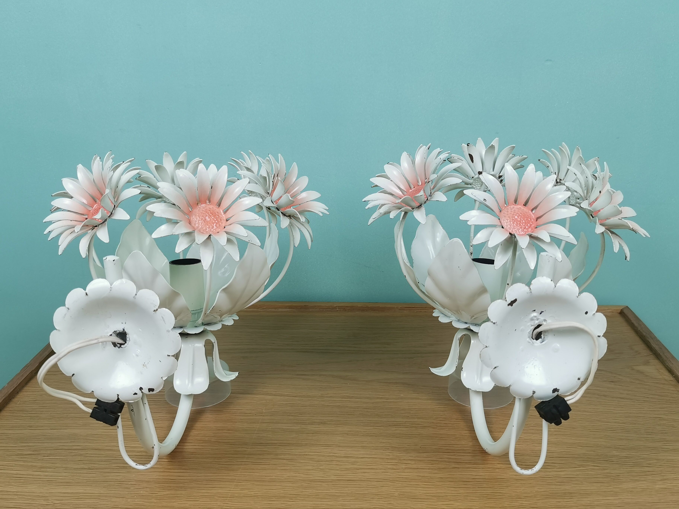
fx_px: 687
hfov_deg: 52.6
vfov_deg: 40.7
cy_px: 254
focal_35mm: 35
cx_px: 340
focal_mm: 5.58
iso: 50
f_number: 1.8
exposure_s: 1/100
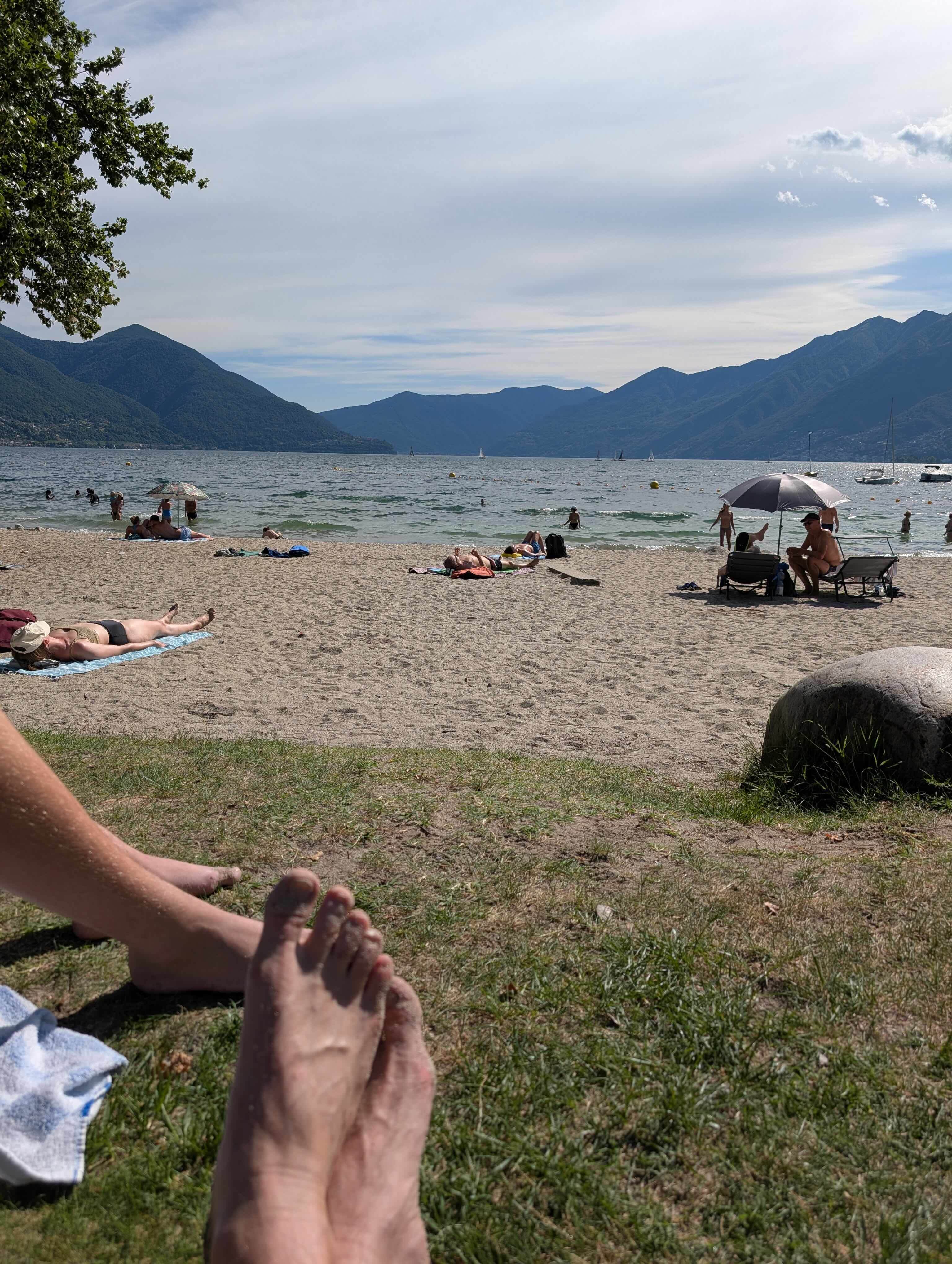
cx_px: 476
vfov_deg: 71.5
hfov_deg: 56.9
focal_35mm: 24
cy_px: 632
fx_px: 878
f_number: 1.68
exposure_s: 1/1805
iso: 21
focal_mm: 6.9
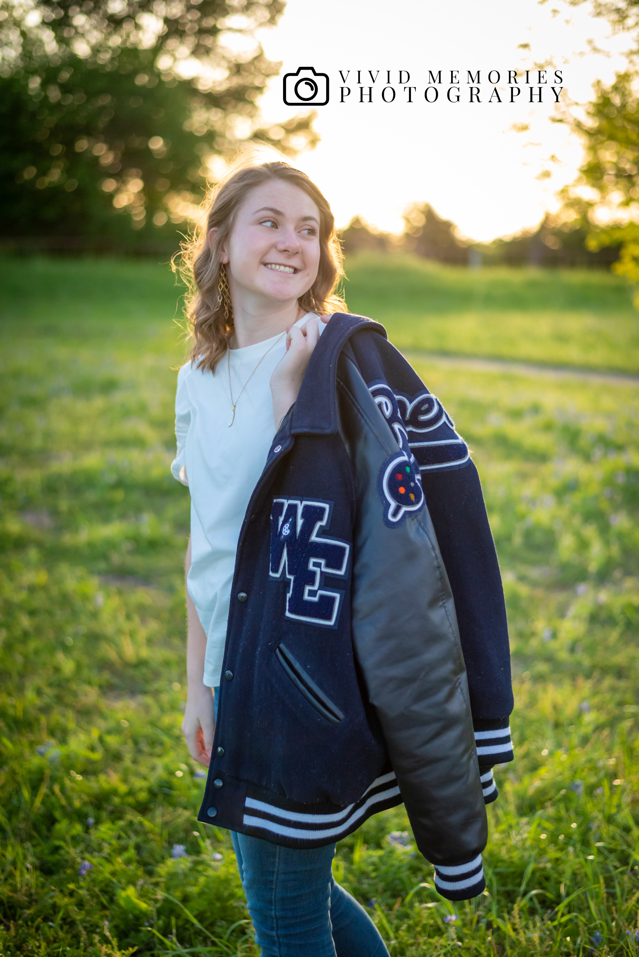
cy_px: 478
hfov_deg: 27.0
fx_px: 1330
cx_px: 320
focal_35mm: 50
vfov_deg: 39.6
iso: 1250
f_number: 2
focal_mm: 50
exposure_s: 1/6400
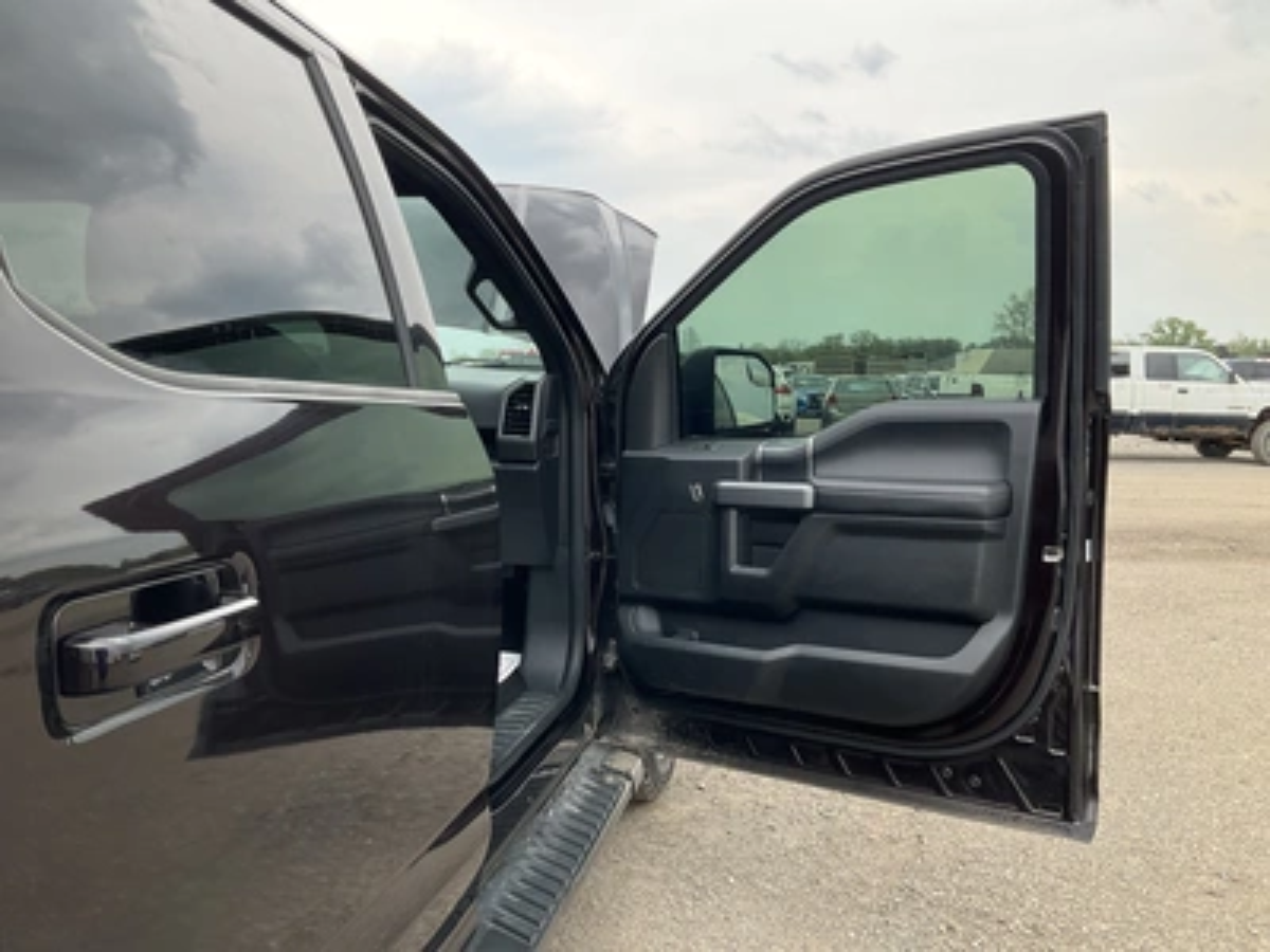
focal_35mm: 29
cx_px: 635
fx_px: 1064
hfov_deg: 61.7
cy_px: 476
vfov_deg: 48.2
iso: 25
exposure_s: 1/344
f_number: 1.8
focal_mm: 3
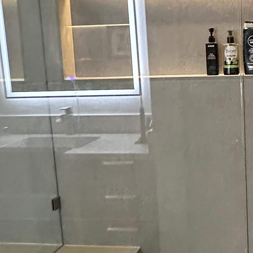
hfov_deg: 27.7
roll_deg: +1.2
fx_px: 488
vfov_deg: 29.1
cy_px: 131
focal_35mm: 59
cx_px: 241
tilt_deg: -10.1
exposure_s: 1/59
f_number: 2.2
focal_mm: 2.22
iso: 800
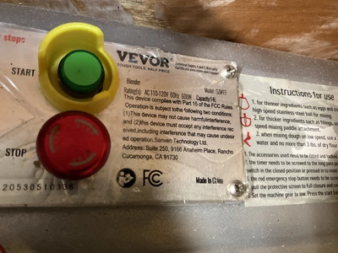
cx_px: 169
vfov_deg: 48.2
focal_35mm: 29
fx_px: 283
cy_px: 126
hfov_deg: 61.7
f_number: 1.8
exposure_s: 1/40
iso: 320
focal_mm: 3
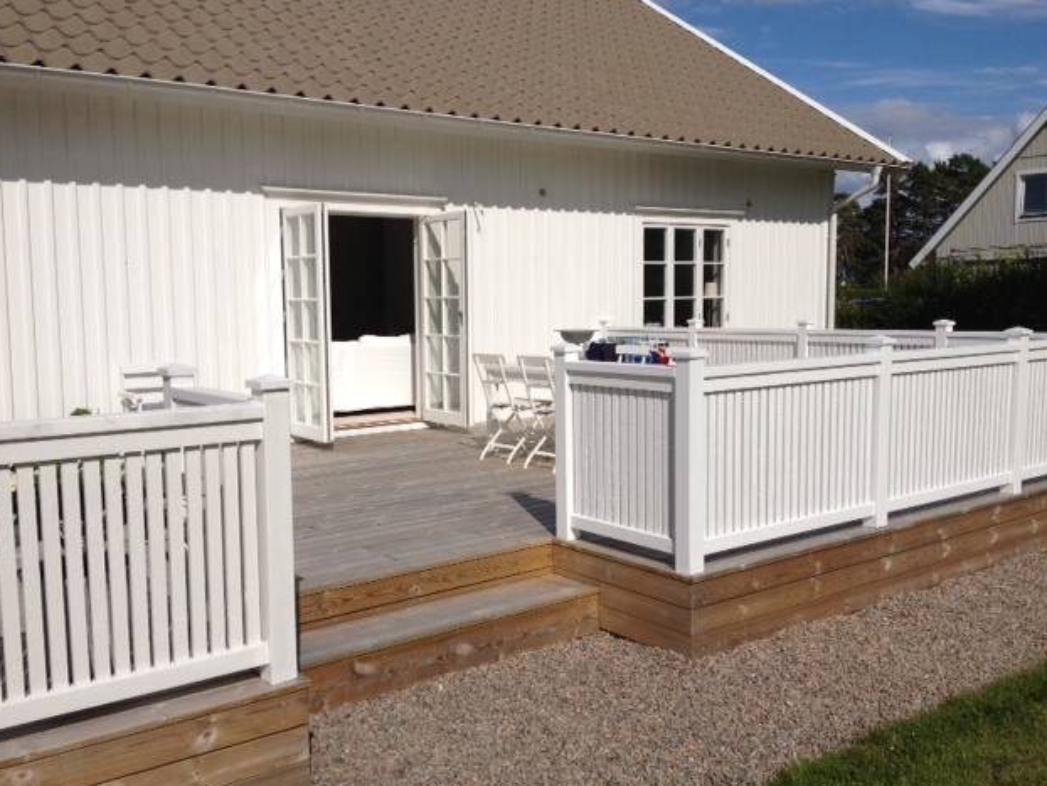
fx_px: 1089
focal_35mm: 36
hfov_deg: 51.3
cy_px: 390
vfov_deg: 39.7
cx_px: 529
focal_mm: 4.28
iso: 64
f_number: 2.4
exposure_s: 1/5025
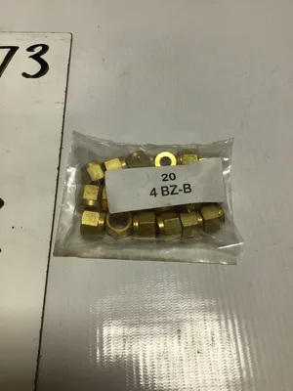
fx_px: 350
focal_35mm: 31
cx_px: 146
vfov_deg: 58.4
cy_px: 196
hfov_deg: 45.4
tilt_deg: -63.7
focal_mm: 3.3
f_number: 2.4
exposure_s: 1/294
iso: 25
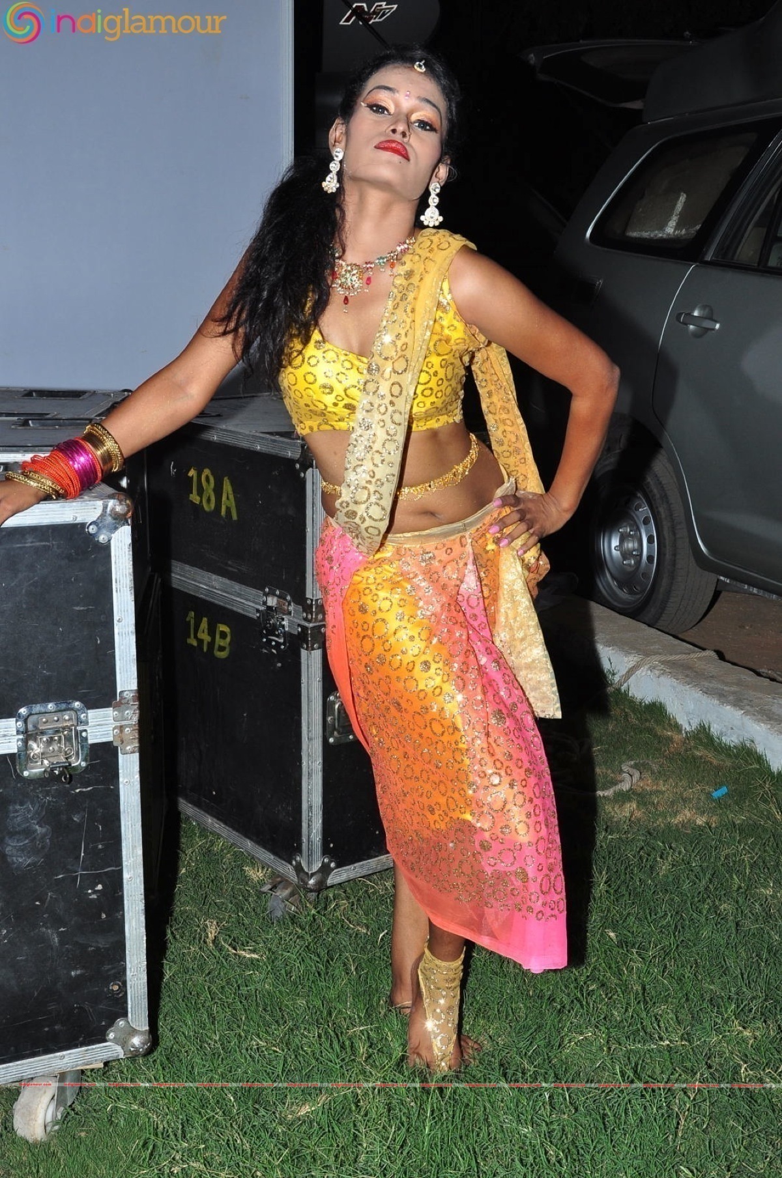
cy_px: 589
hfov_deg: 28.0
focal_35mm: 48
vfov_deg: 41.2
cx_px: 391
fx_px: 1569
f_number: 10
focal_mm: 32
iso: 400
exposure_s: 1/125
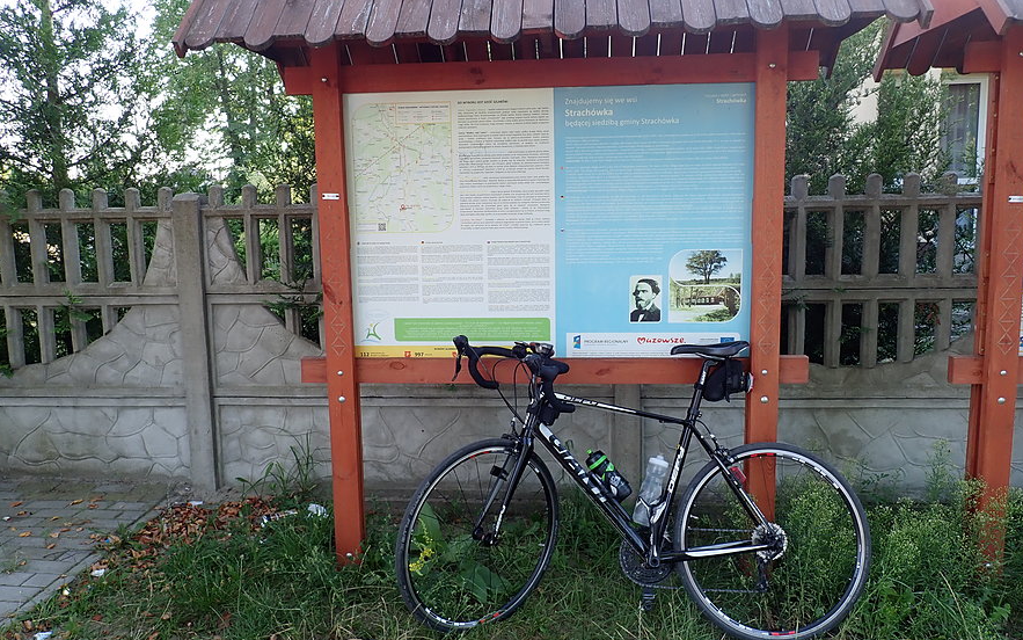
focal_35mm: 27
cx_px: 519
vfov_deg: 46.0
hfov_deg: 68.4
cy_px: 307
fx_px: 753
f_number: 2.8
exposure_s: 1/80
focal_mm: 4.5
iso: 100
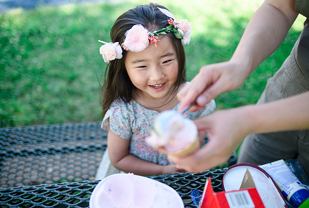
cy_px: 105
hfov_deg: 52.8
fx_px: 311
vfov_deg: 36.9
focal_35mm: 36
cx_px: 152
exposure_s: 1/500
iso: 100
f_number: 1.8
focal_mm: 35
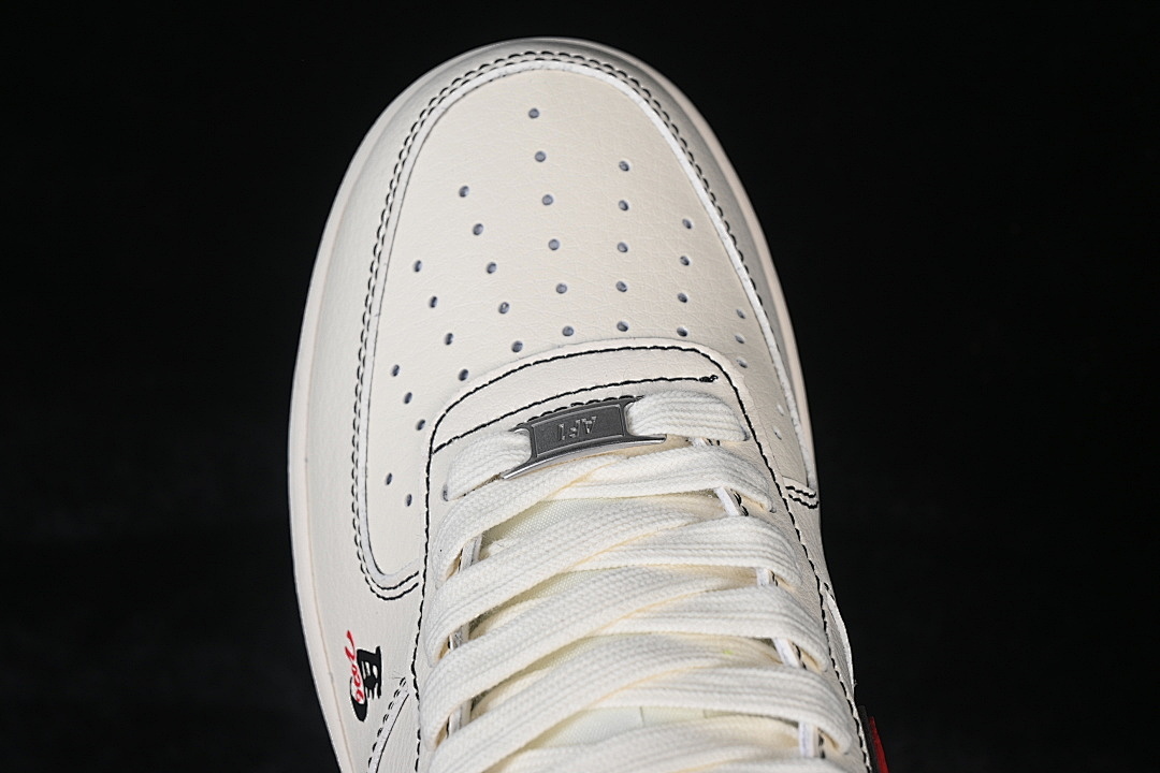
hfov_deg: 27.0
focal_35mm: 75
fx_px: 2416
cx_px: 580
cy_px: 386
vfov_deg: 18.2
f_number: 7.1
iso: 160
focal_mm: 50
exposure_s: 1/80
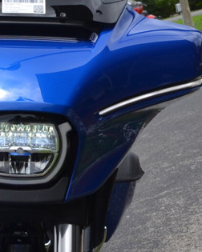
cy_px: 252
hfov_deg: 13.0
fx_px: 882
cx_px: 22
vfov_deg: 16.0
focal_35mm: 118
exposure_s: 1/250
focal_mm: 22
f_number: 8
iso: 100
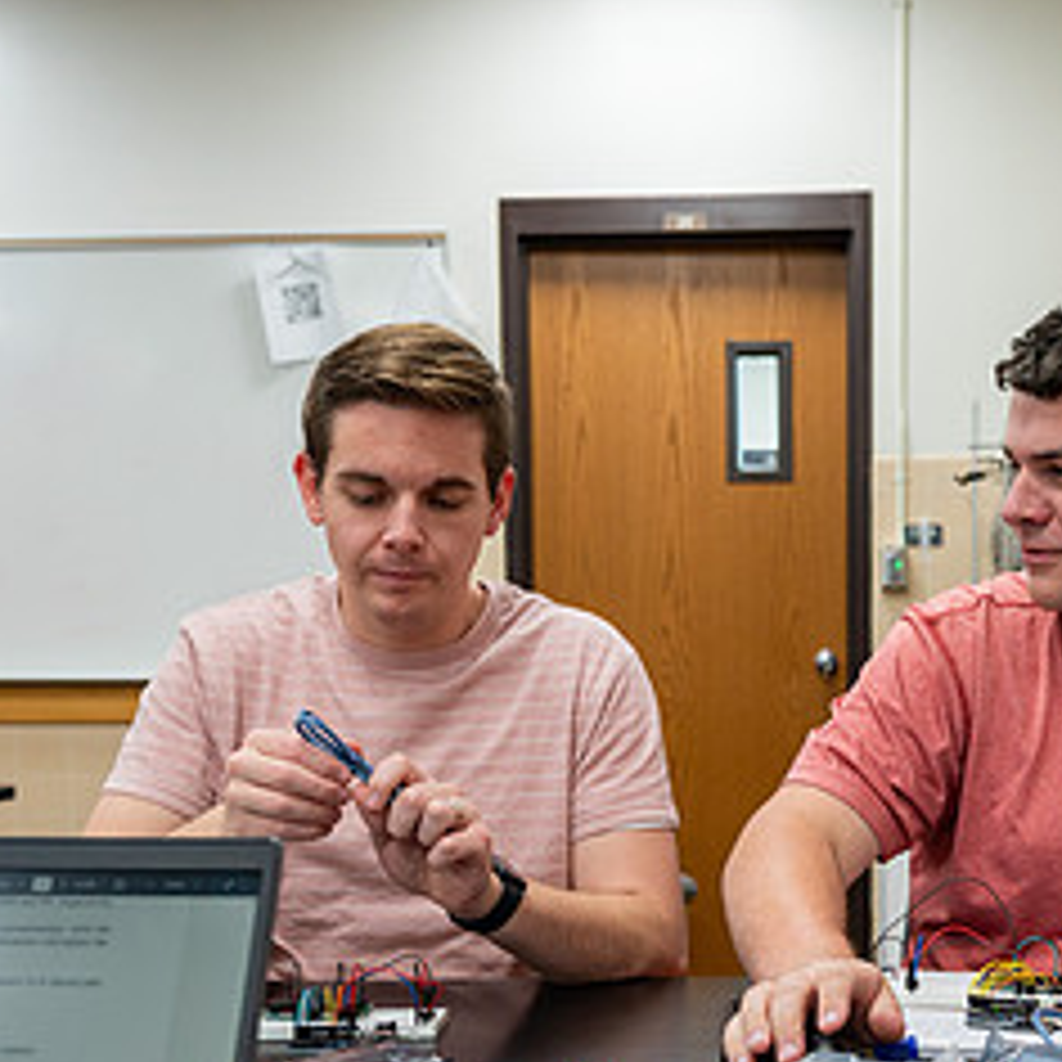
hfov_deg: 33.6
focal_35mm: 50
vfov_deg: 33.5
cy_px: 774
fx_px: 1735
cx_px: 742
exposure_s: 1/160
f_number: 3.5
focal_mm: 24
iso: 500
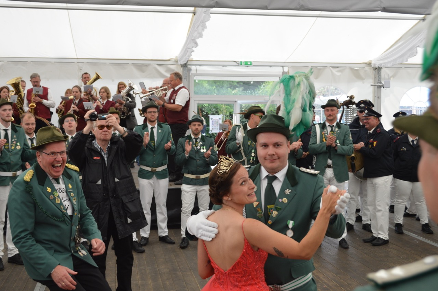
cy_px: 146
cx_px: 219
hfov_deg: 43.6
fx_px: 547
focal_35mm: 45
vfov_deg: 29.8
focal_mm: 30
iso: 360
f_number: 5.6
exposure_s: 1/125
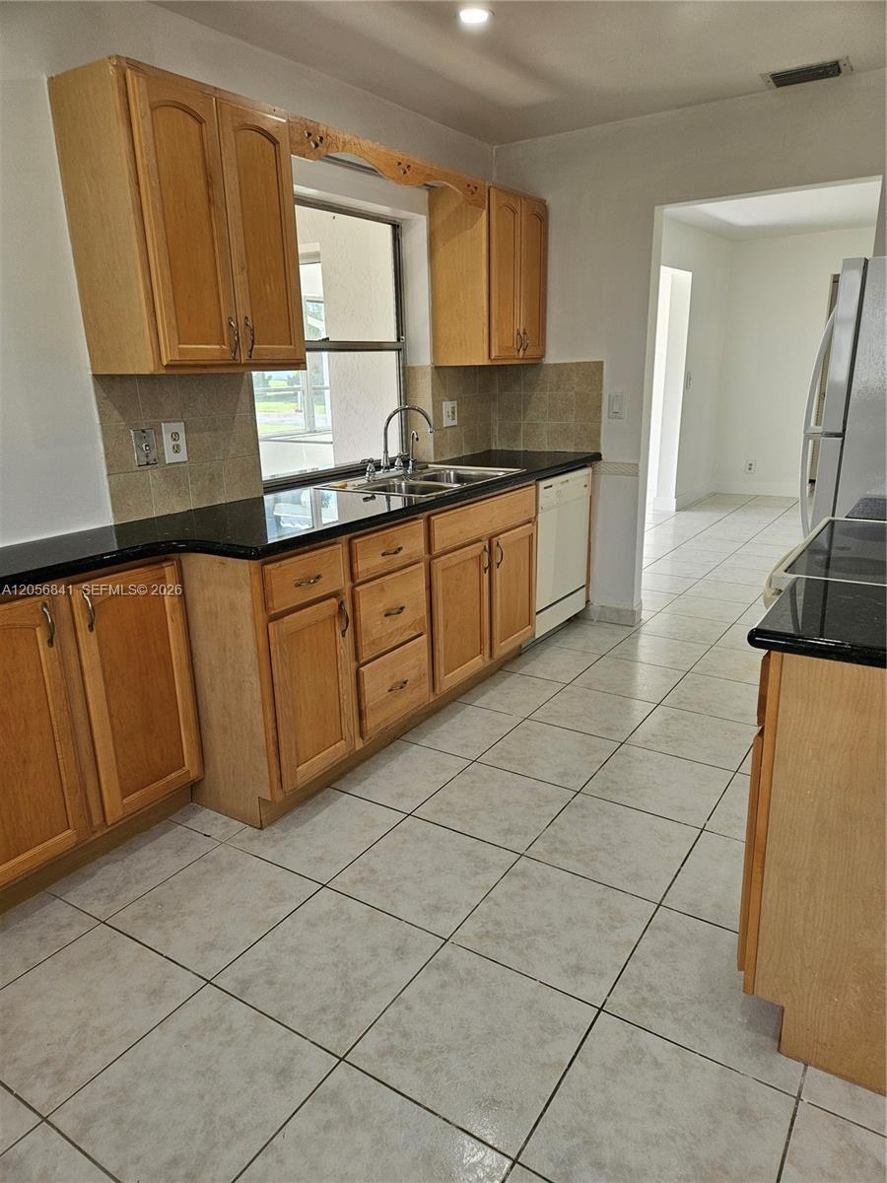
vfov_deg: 73.9
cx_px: 444
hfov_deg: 58.9
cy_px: 592
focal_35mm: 23
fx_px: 786
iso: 80
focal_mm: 5.4
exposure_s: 1/180
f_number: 1.8
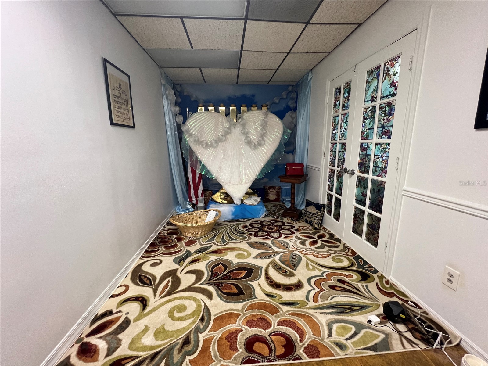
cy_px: 183
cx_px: 244
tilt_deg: -11.4
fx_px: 183
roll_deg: +0.7
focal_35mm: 13
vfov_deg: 89.9
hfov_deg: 106.2
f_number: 1.8
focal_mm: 1.57
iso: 250
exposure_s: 1/43
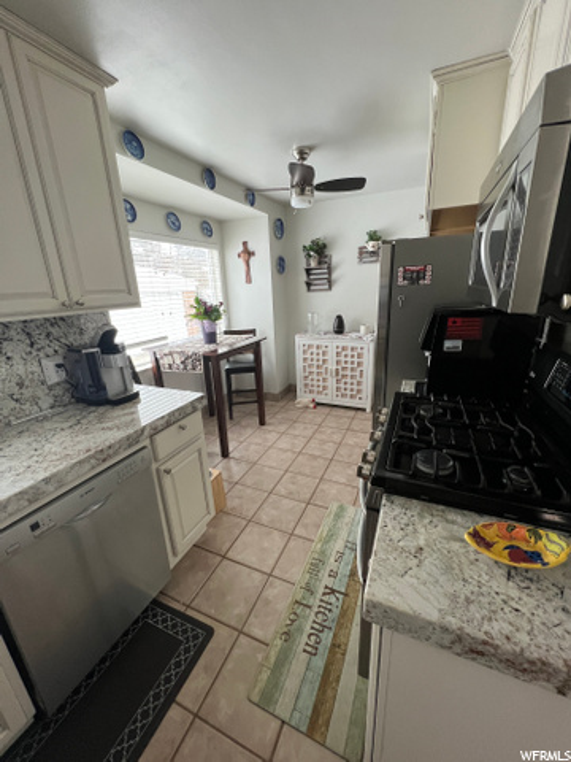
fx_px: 286
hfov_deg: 89.9
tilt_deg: -16.9
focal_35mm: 13
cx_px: 286
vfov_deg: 106.2
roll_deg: +2.5
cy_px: 381
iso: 125
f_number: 1.8
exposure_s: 1/60
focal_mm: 1.57
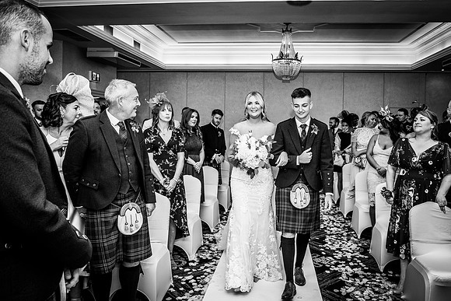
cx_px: 249
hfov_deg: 66.6
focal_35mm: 27
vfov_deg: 47.4
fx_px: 342
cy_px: 135
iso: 400
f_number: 5.6
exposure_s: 1/100
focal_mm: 24
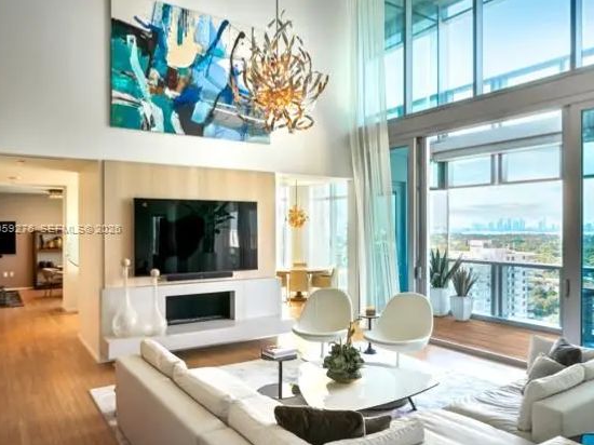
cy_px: 228
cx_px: 318
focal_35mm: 28
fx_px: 480
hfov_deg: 63.4
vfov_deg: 49.7
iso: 80
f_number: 13
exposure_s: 1/50
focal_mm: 25
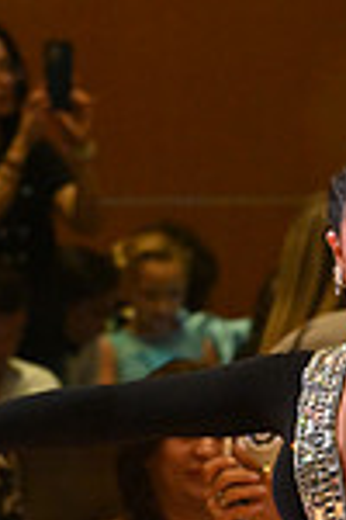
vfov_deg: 3.4
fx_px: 8635
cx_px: 510
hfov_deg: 2.3
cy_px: 669
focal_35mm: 599
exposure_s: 1/400
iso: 4000
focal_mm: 155
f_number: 7.1
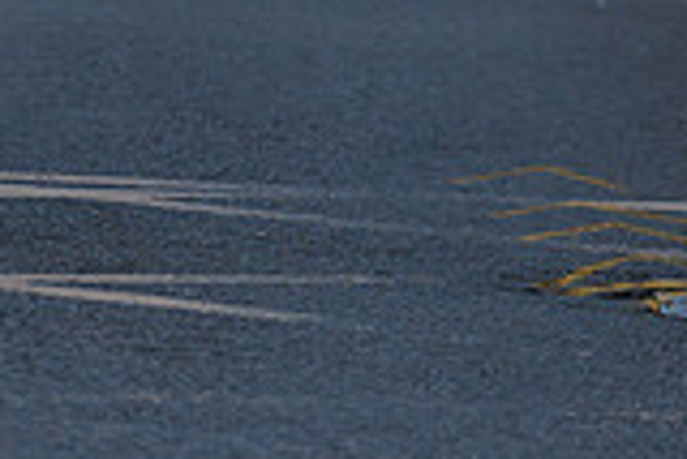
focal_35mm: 428
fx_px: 8175
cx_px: -374
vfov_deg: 3.2
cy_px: -217
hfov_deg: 4.8
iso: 2500
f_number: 3.5
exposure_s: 1/800
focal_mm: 118
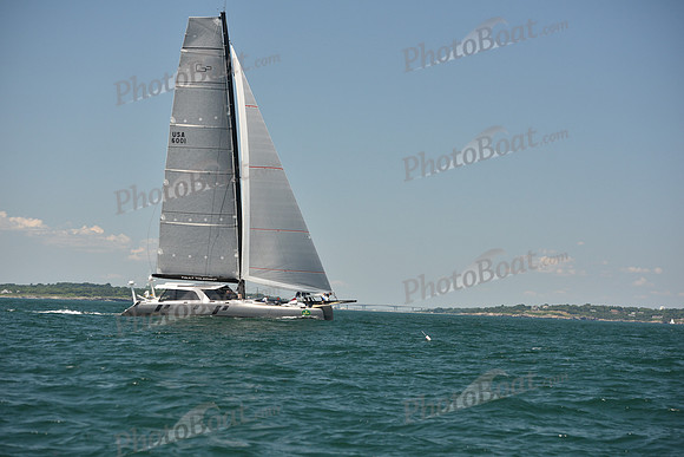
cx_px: 342
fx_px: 1938
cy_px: 228
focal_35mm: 102
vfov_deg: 13.4
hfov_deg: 20.0
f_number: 4.5
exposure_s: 1/1250
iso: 320
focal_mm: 102
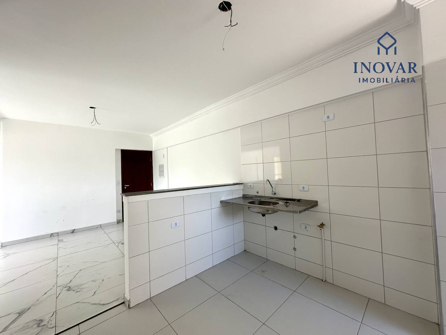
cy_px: 168
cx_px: 223
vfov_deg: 85.7
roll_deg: +2.1
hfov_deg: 102.1
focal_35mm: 14
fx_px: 180
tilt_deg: +1.1
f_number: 2.2
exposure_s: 1/99
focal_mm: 2.22
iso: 50
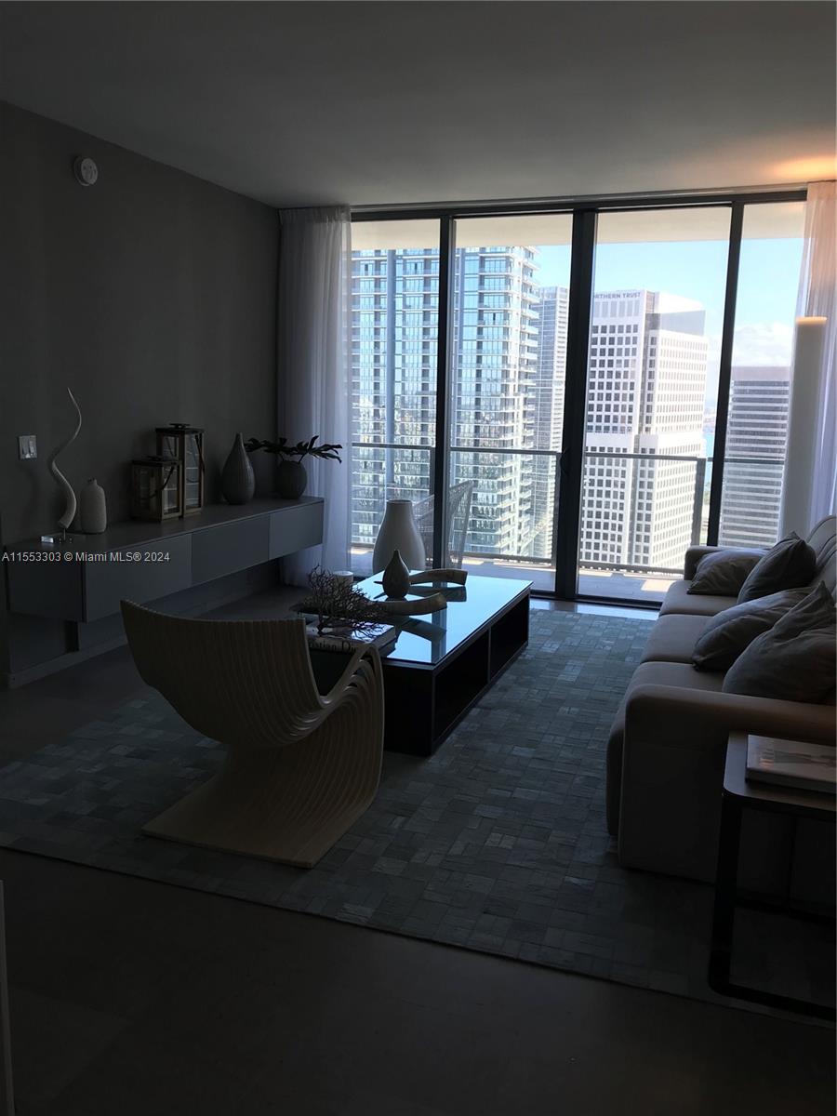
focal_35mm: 28
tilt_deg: -8.9
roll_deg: -1.0
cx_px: 418
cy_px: 558
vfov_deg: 63.4
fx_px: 903
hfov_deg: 49.7
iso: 20
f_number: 1.8
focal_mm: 3.99
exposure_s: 1/172
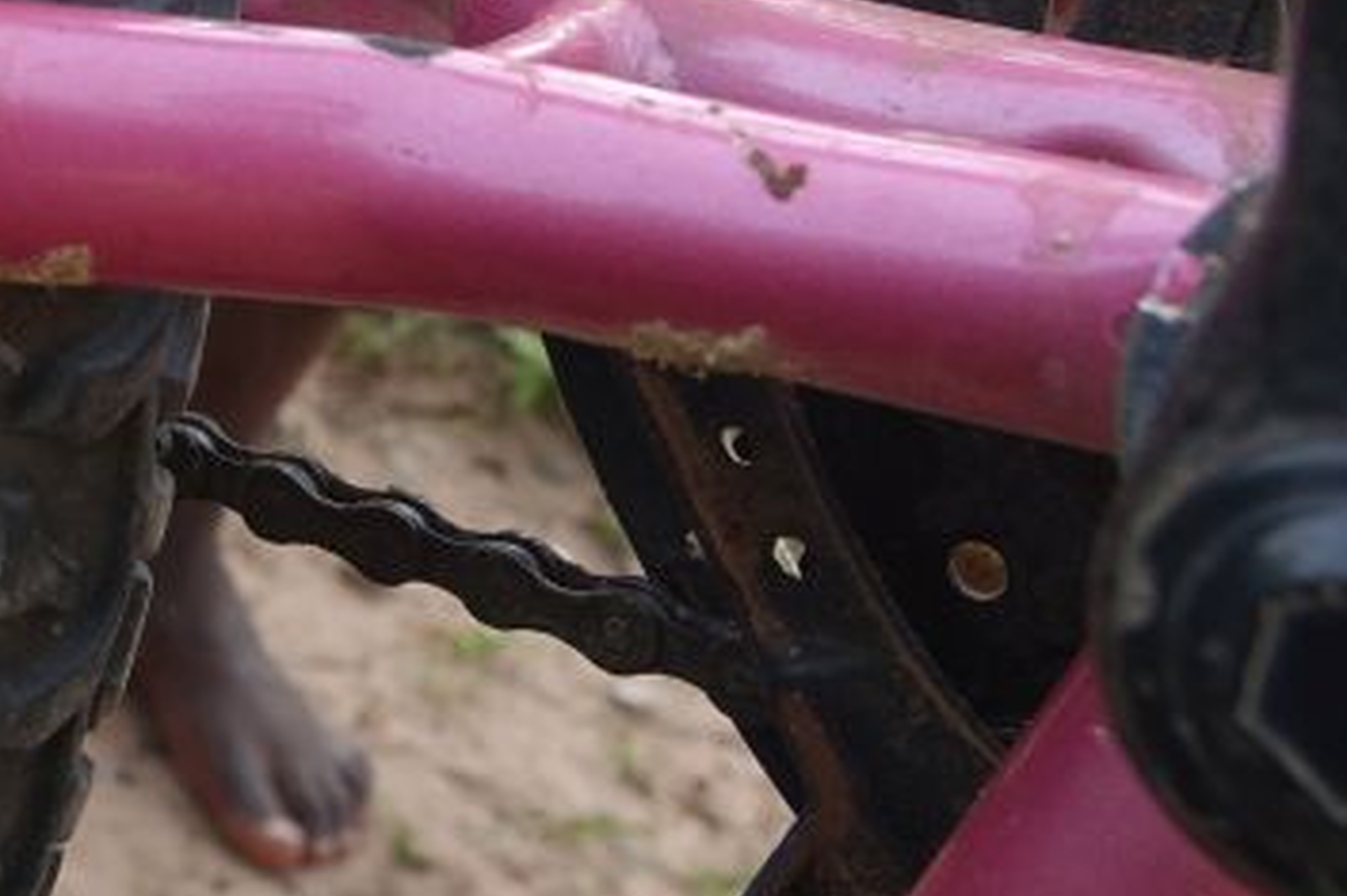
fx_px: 3254
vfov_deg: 15.0
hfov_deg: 21.2
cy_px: -254
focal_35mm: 87
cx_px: -401
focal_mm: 8.81
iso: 125
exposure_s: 1/200
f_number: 3.5
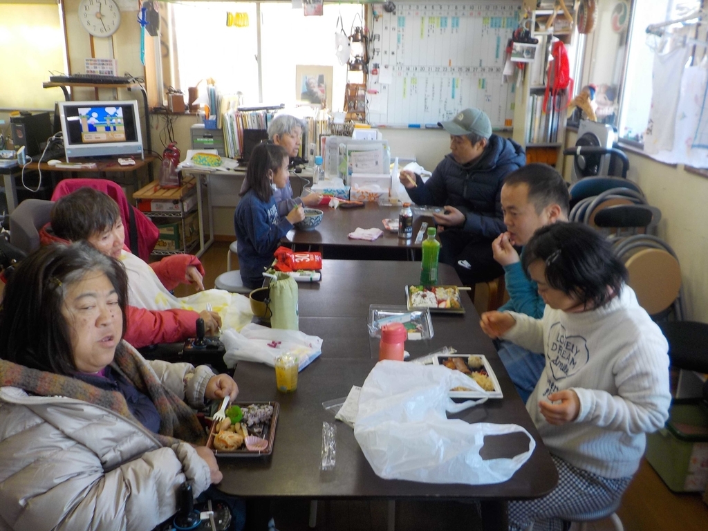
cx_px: 354
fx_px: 614
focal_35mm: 30
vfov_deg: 46.8
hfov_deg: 60.0
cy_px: 266
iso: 125
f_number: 3.3
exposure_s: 1/30
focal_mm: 4.1
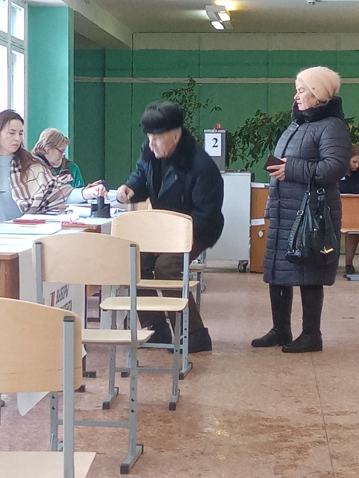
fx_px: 360
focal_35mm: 26
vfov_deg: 67.3
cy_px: 239
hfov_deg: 53.1
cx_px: 180
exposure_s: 1/33.3
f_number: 1.8
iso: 142
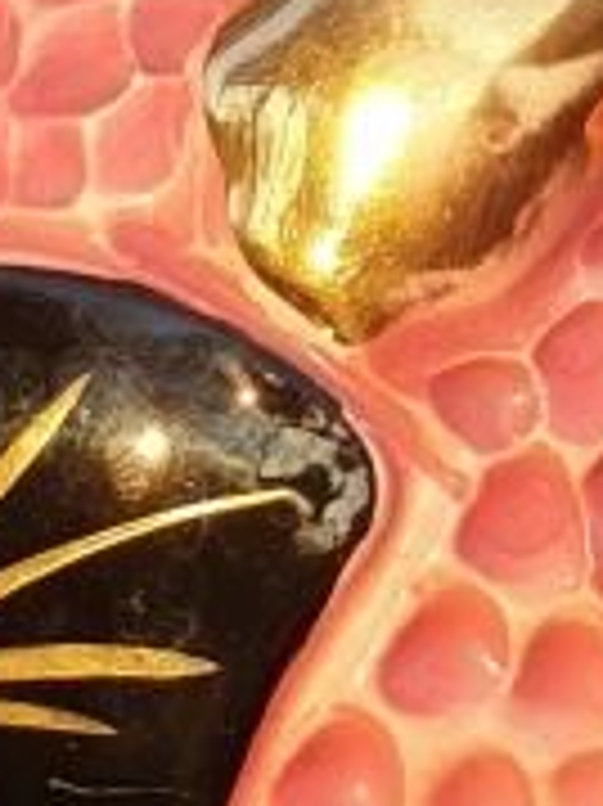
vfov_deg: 13.2
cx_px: 585
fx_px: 3465
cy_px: 158
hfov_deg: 9.9
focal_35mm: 149
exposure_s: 1/223
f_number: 2.4
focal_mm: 4.3
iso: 50
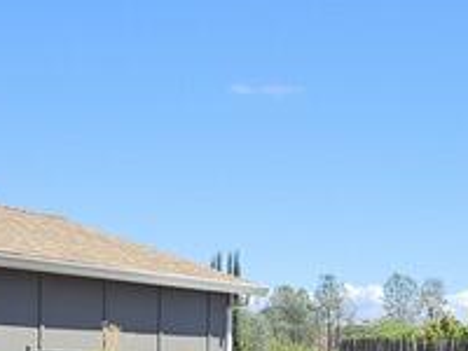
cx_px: 269
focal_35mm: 92
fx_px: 1244
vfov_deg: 15.1
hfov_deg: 21.3
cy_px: 496
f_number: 1.8
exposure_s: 1/1102
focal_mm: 5.4
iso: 25
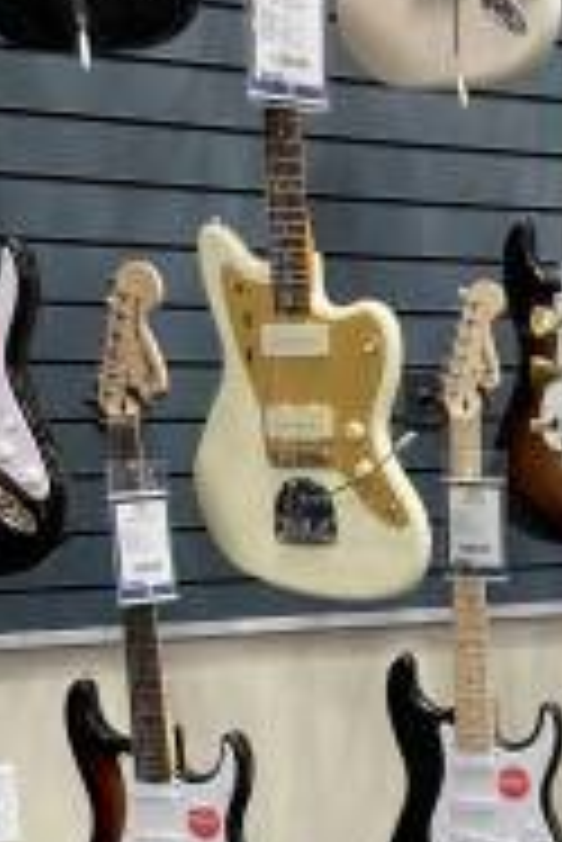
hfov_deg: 16.4
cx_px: 616
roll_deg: -0.9
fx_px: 1893
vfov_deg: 22.1
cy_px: 1135
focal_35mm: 81
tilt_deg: -19.7
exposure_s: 1/60
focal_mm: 3.99
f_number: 1.8
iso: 125
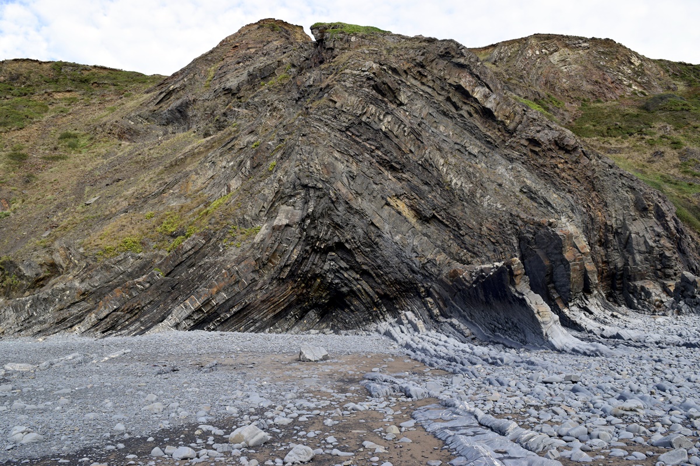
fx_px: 525
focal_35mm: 27
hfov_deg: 67.4
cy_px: 233
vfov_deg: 47.9
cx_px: 350
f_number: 10
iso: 400
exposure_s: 1/200
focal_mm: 18
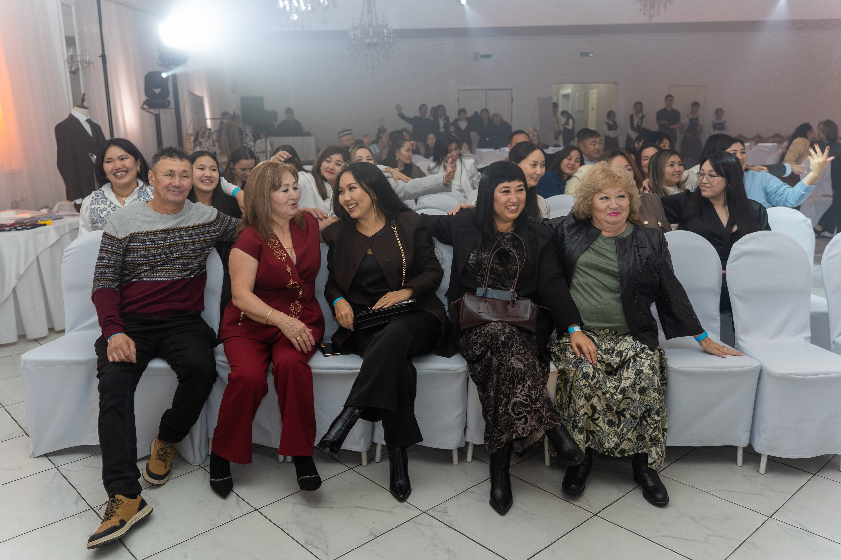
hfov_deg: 63.6
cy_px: 279
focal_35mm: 29
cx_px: 417
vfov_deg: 44.9
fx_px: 678
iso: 1000
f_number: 3.2
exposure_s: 1/160
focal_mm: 28
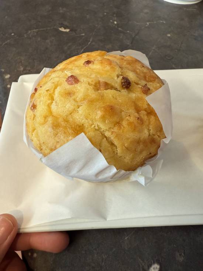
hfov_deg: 56.8
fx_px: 188
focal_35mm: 24
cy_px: 136
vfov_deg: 71.6
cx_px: 102
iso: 200
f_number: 2.2
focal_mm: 2.22
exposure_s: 1/50
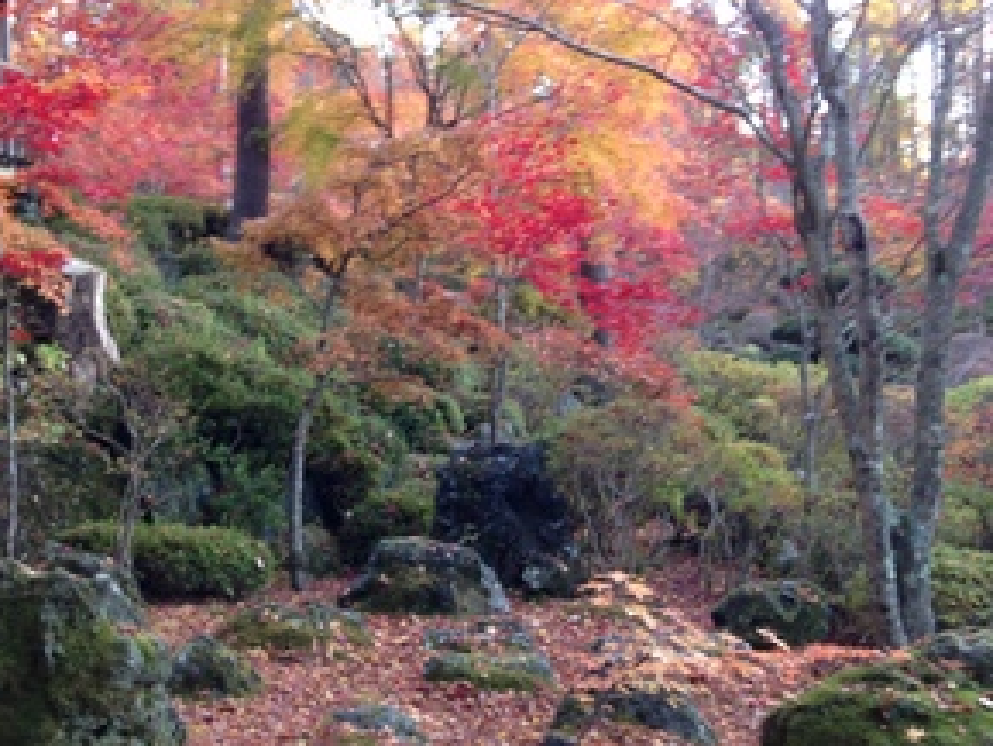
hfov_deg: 33.5
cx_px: 326
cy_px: 517
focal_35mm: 57
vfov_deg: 25.5
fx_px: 1636
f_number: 2.4
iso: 64
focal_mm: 4.13
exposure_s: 1/20
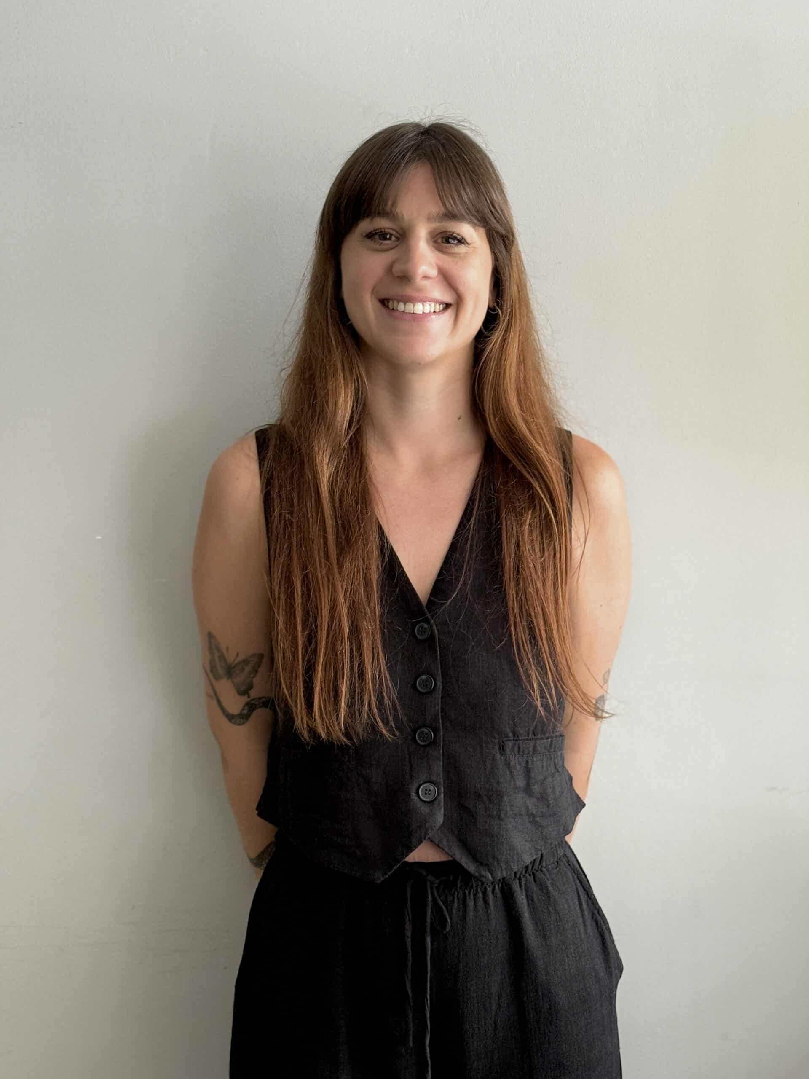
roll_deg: -0.4
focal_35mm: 48
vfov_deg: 39.7
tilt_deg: -3.4
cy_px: 540
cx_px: 404
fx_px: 1496
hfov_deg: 30.3
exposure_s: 1/50
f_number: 1.78
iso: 250
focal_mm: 6.76
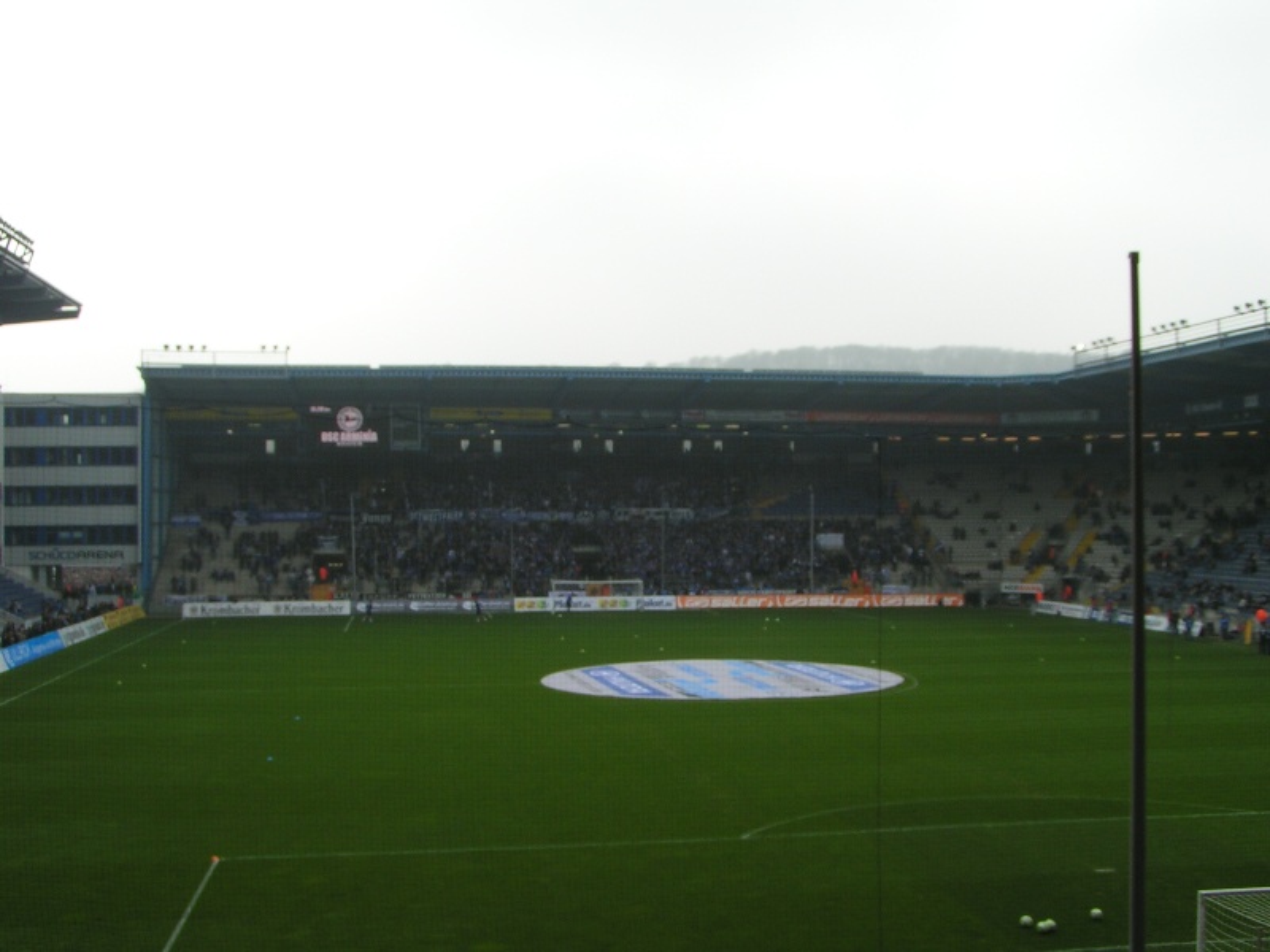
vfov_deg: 36.8
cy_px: 476
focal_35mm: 39
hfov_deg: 47.9
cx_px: 635
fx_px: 1431
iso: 50
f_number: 5.6
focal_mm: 6
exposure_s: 1/320
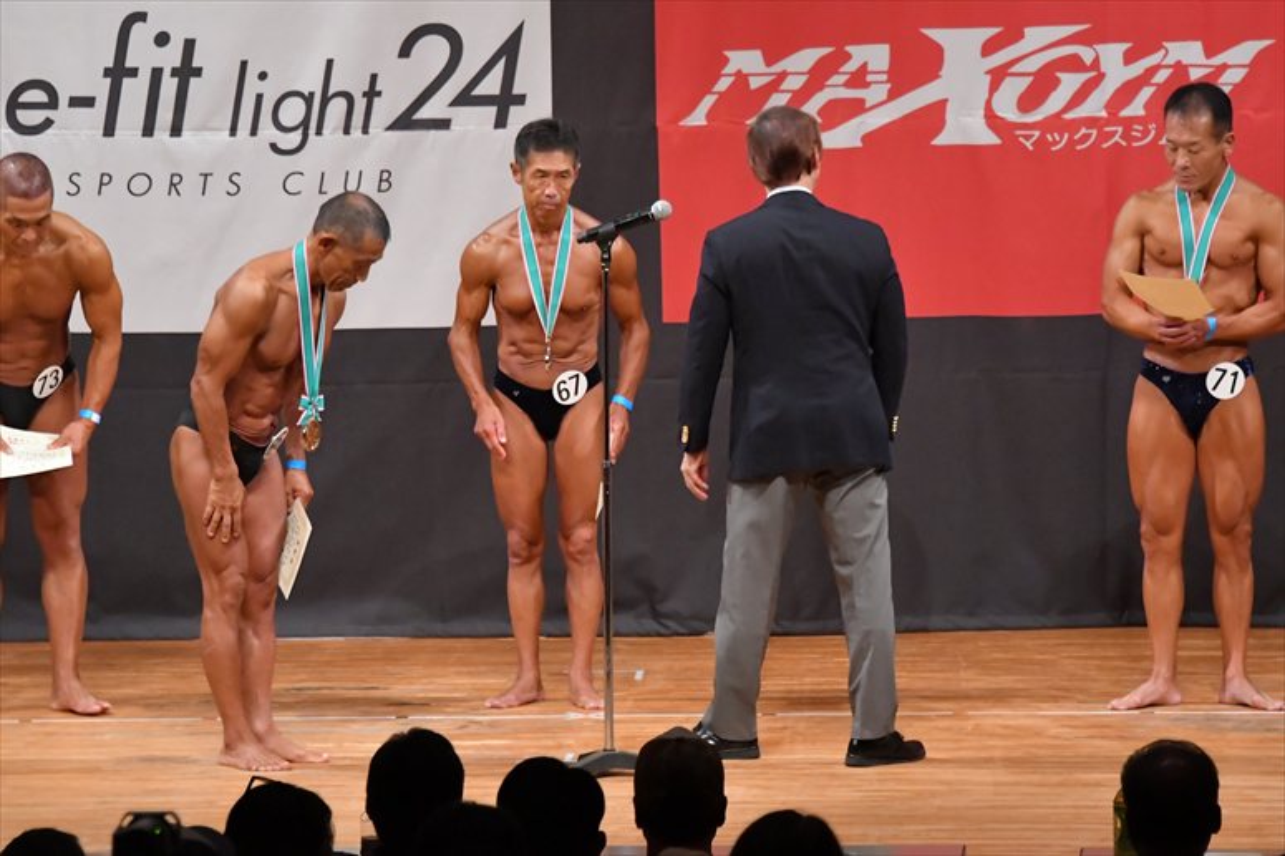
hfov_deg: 8.6
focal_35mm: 240
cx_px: 642
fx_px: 8563
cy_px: 428
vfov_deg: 5.7
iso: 8000
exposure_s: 1/400
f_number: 5.6
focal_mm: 160
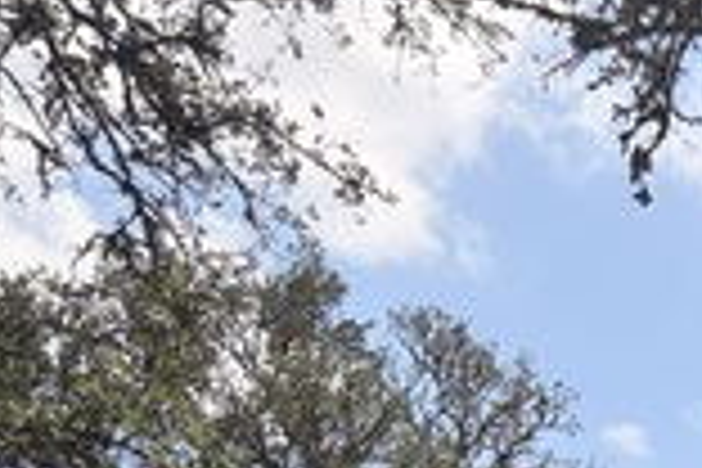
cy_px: 940
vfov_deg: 11.2
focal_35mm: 111
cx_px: 1269
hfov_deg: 15.7
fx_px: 2164
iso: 50
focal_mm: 5.96
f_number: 1.6
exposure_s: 1/3831
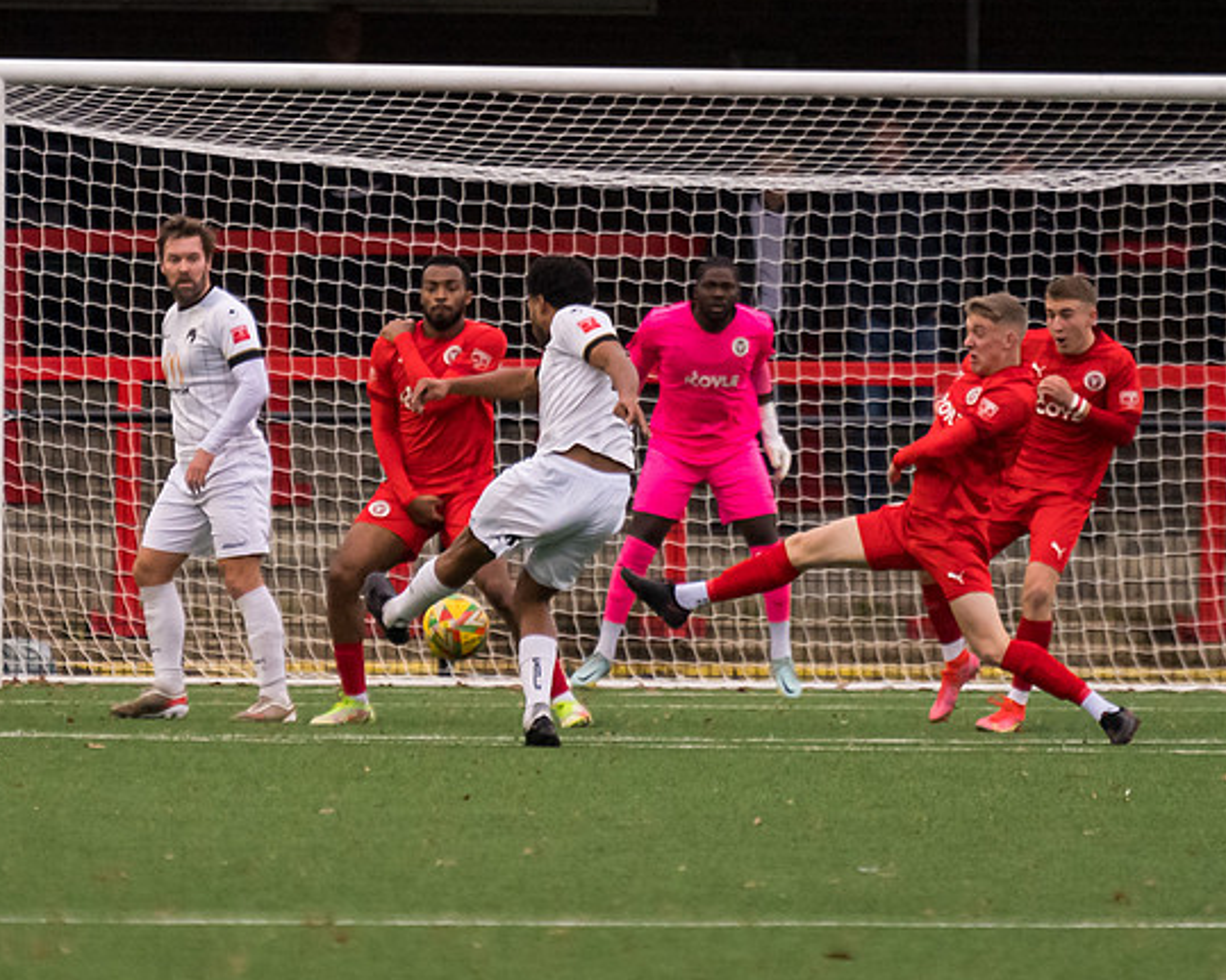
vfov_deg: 2.2
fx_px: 25721
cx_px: 433
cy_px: 338
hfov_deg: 2.7
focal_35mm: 709
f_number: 4
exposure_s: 1/1000
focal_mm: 280
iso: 2000
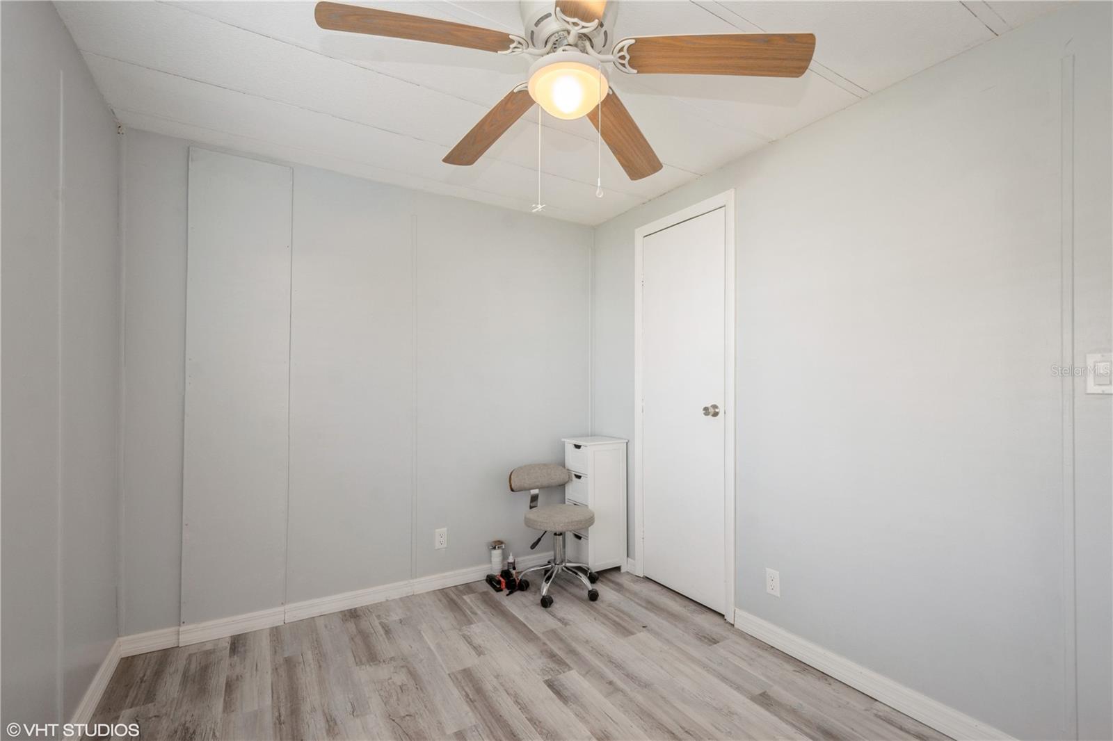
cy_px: 370
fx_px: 464
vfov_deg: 77.3
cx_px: 556
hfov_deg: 100.4
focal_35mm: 15
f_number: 8
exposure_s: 1/25
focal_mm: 10
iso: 200
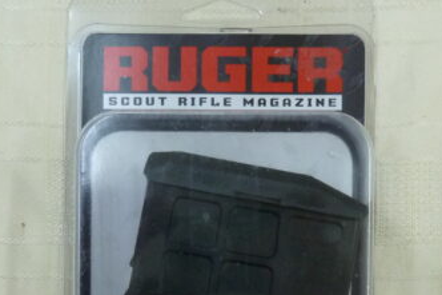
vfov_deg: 27.5
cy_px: 268
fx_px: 577
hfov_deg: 41.8
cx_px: 189
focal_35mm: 47
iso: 320
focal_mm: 4.1
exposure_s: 1/30
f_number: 3.3
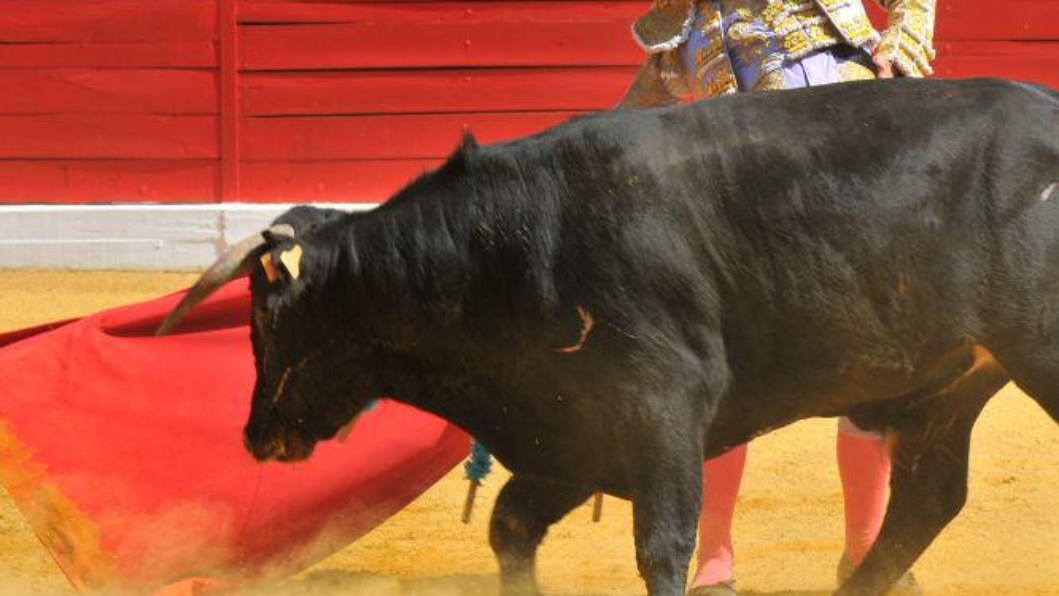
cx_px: 611
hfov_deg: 9.7
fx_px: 6235
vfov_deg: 5.5
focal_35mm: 222
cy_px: 308
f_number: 9.5
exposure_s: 1/350
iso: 200
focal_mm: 92
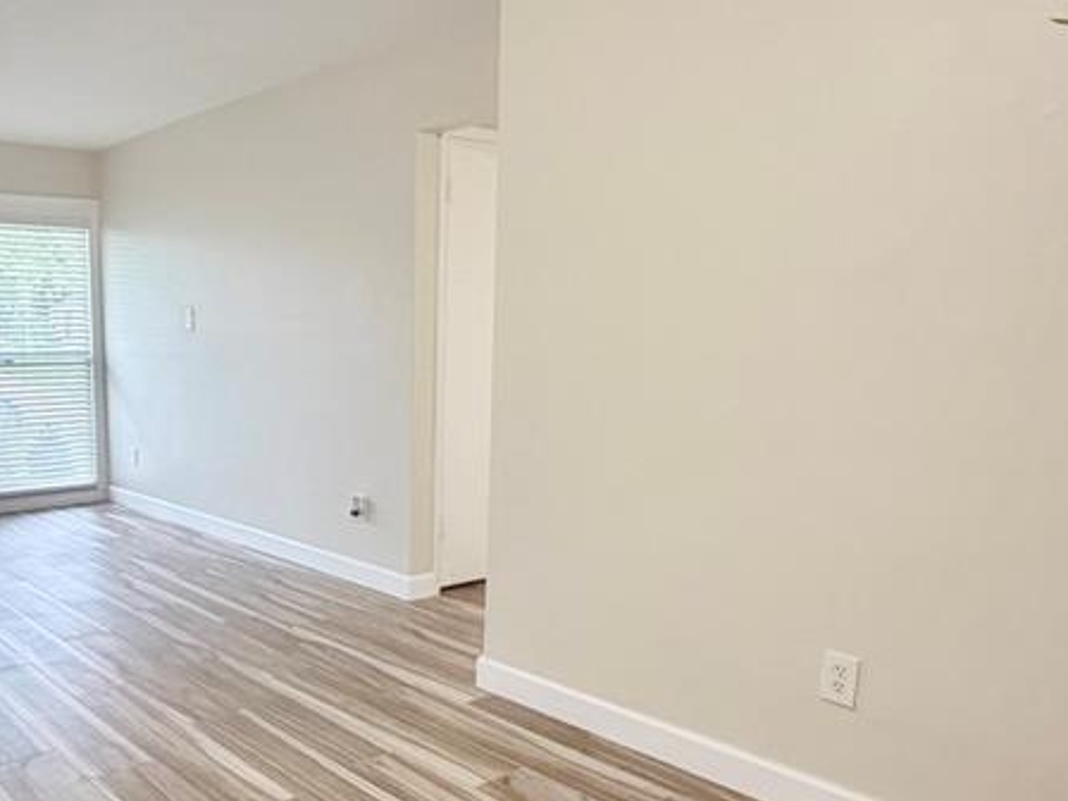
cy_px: 458
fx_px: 987
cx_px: 319
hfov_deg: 55.1
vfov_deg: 44.0
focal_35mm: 32
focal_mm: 2.22
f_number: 2.2
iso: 320
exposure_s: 1/120
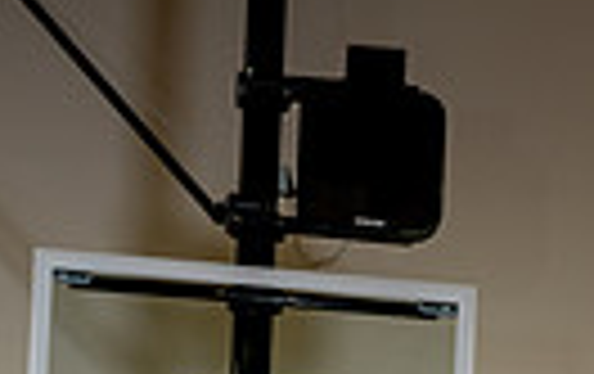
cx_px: 342
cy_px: 978
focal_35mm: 118
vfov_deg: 9.5
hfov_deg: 17.6
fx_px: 1913
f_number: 5.6
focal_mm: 34
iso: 250
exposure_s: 1/250
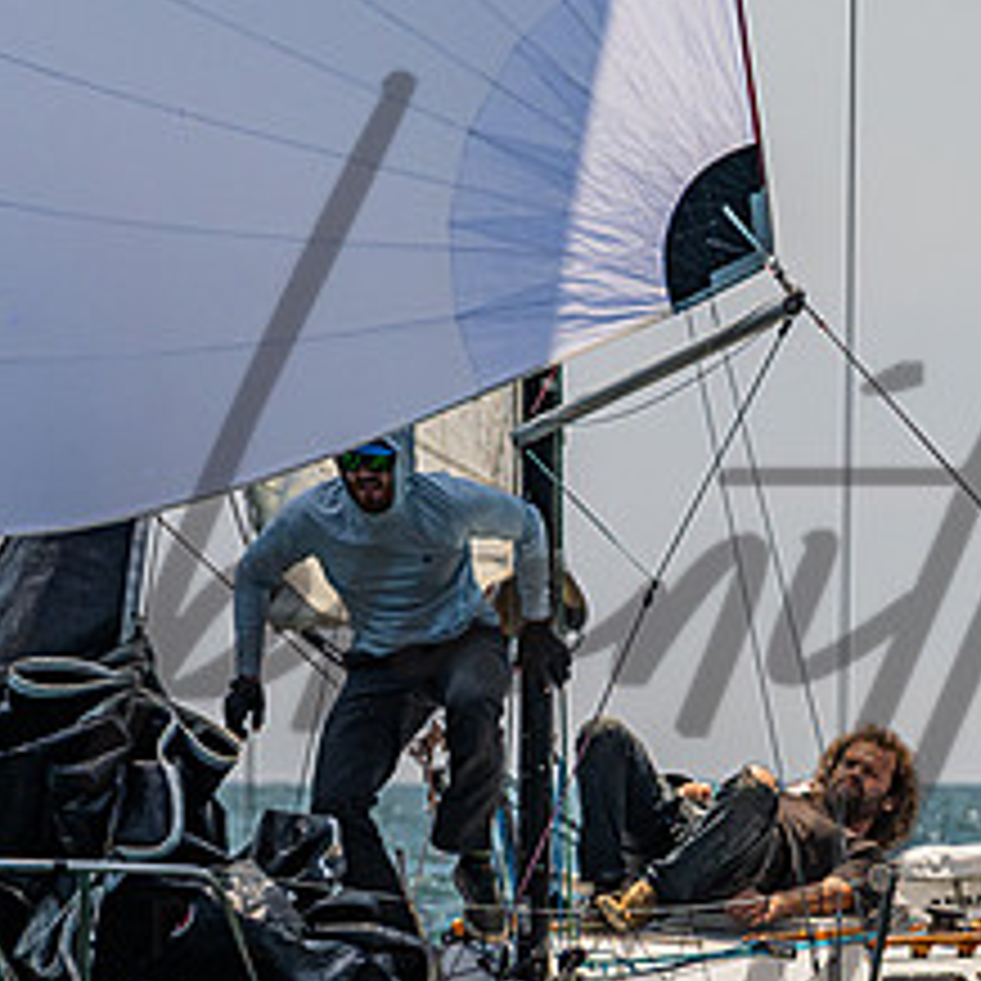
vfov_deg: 2.4
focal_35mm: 739
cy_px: 437
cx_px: 589
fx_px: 23694
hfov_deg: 2.4
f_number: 8
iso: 500
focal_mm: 270
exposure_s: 1/3200
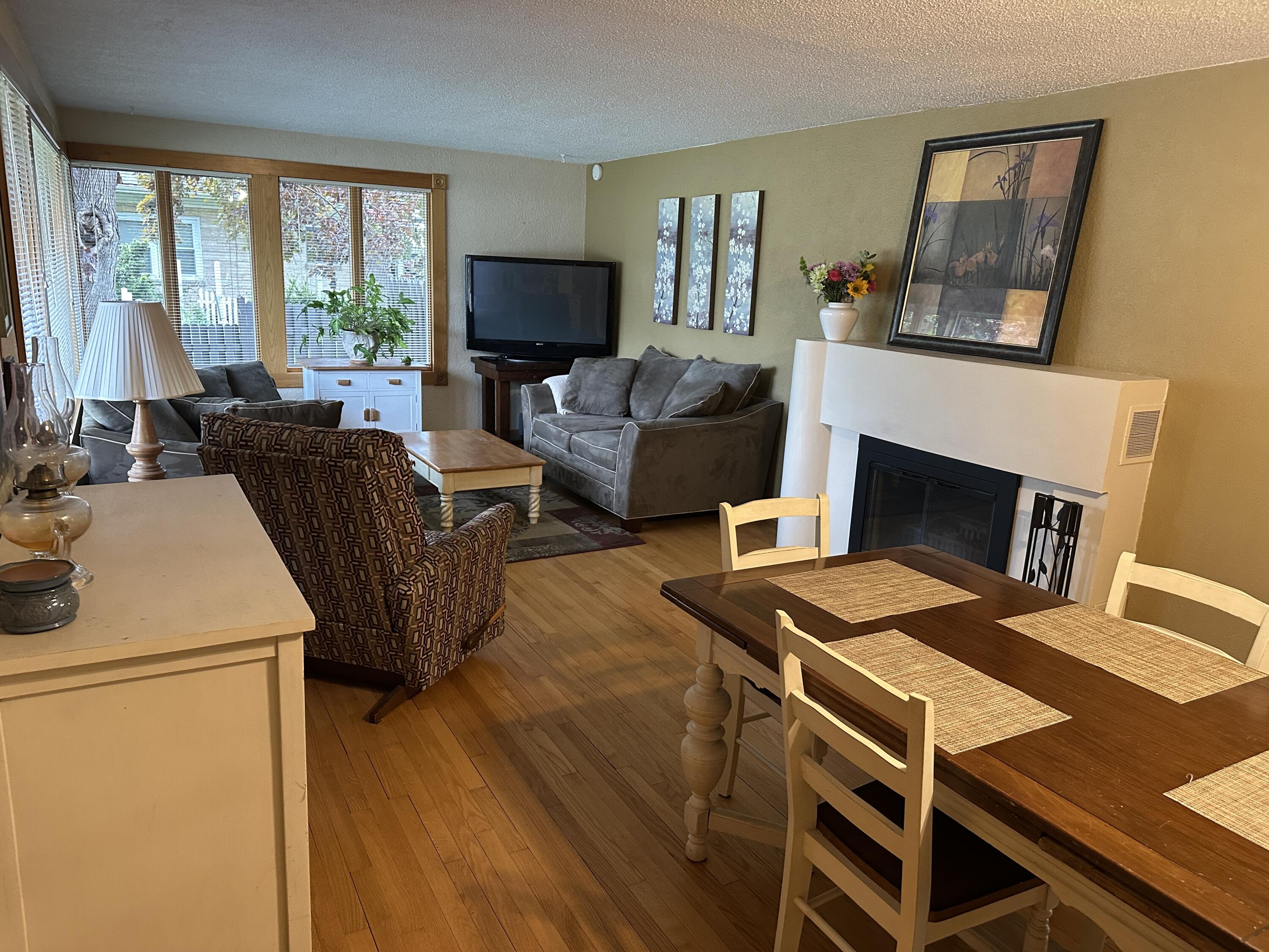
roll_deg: -2.0
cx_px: 634
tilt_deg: -12.7
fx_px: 880
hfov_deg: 71.6
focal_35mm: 24
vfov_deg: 56.8
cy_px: 476
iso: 400
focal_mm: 6.86
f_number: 1.78
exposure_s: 1/60
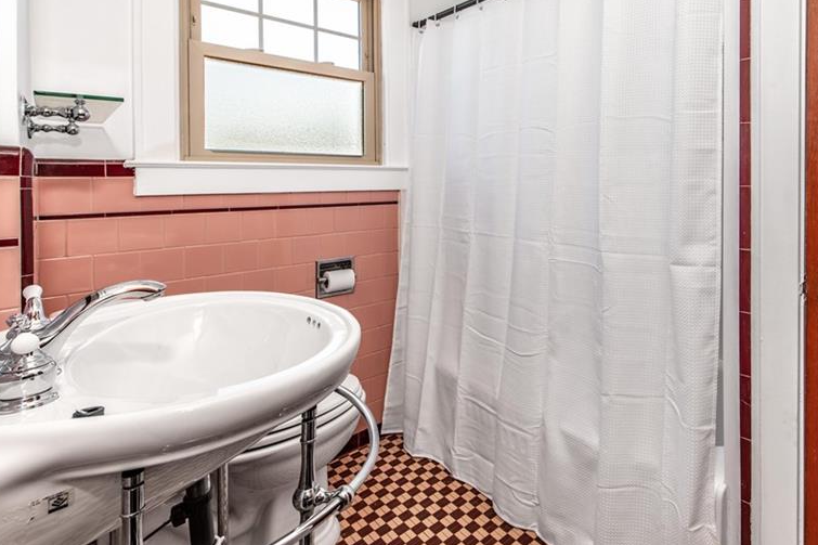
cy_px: 208
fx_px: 432
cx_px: 540
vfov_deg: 63.7
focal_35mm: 19
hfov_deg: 84.2
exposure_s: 1/30
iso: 400
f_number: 10
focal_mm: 14
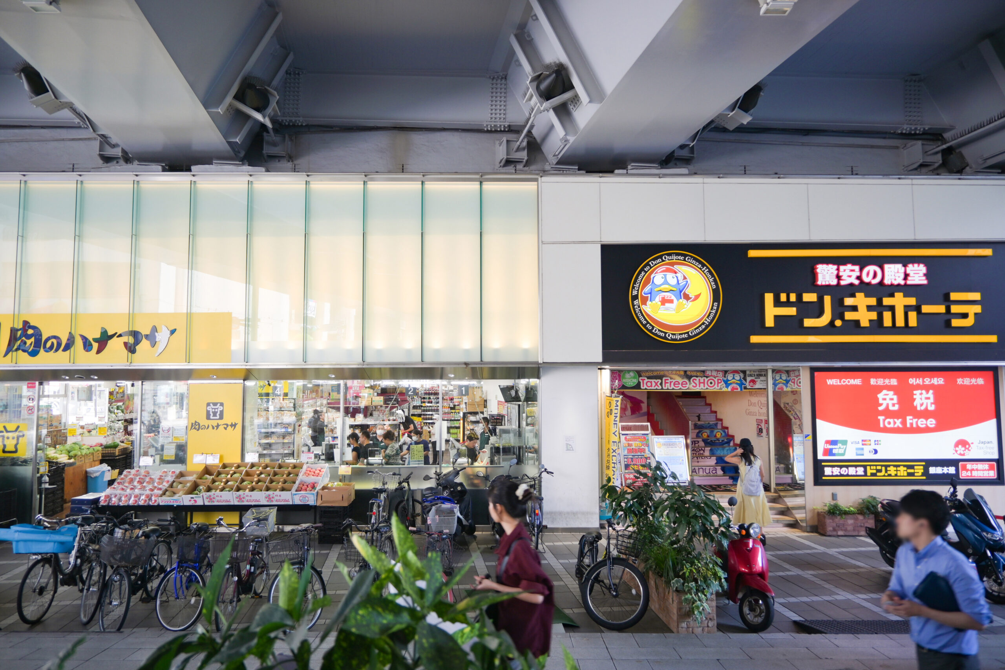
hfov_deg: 73.7
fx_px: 670
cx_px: 502
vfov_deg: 53.1
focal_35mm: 24
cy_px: 335
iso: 100
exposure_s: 1/60
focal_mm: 16
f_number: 3.5
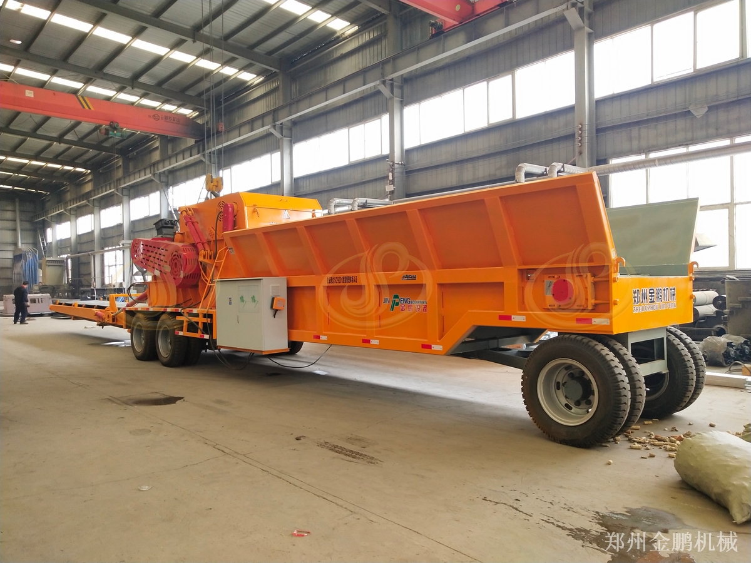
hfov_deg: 60.0
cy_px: 282
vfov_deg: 46.8
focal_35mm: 30
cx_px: 376
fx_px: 651
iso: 367
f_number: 1.8
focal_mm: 3.95
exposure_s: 1/30
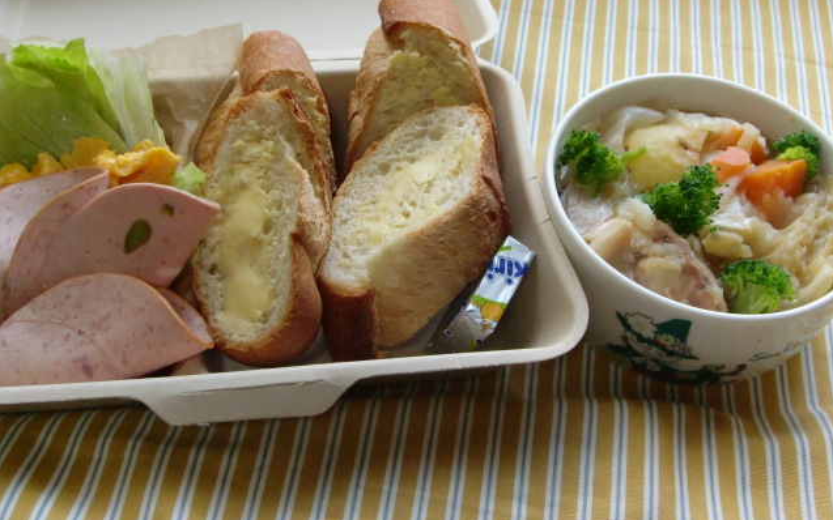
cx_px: 417
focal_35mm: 49
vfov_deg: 26.3
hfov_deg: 41.1
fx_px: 1112
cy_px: 225
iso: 400
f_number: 3.3
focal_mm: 8.2
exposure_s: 1/100
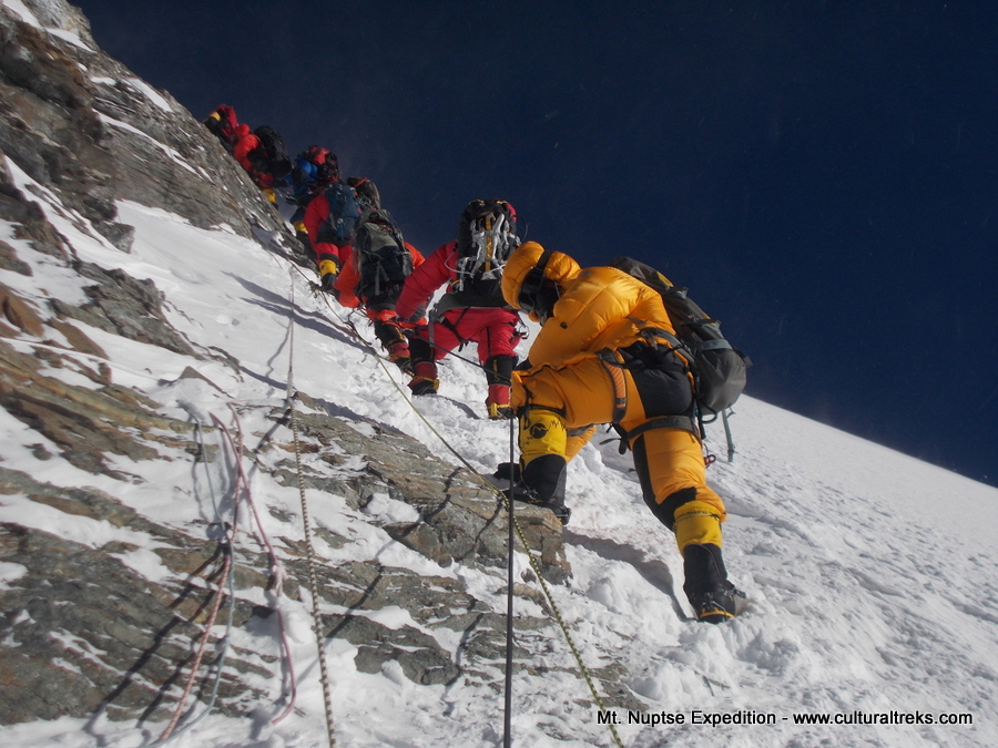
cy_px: 374
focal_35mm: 50
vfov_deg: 29.1
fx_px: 1442
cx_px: 499
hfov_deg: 38.2
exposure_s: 1/250
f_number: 11.3
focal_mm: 9
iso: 80
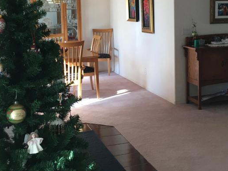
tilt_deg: -6.4
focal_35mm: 57
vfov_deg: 25.4
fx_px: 376
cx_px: 142
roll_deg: +1.4
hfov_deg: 33.6
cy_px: 44
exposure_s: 1/30
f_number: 2.2
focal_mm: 4.15
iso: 32
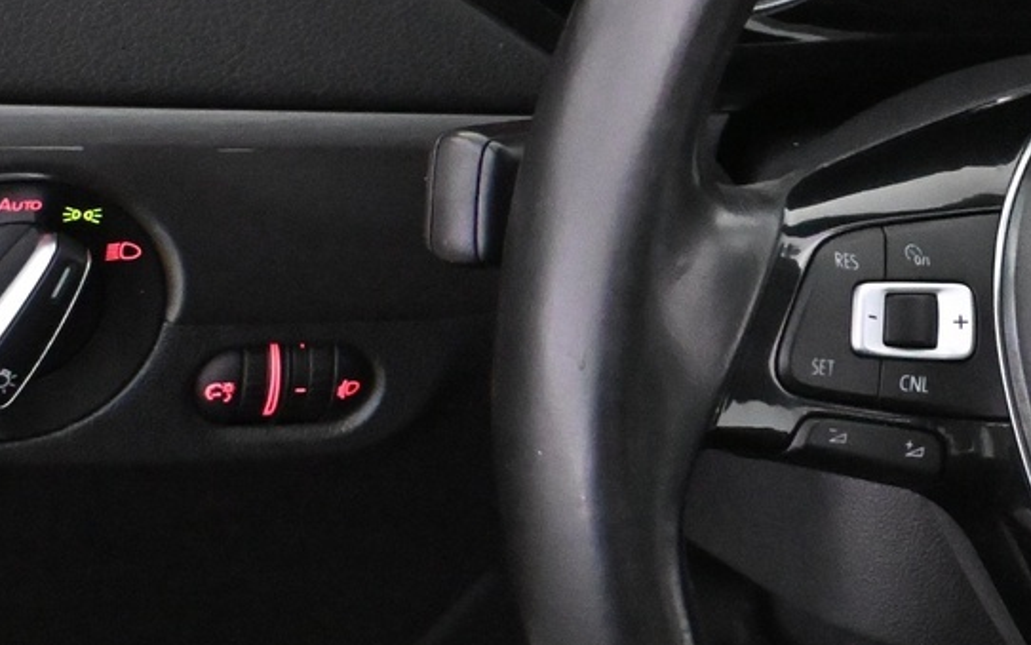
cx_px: 1373
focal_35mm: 137
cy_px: 240
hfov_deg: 14.5
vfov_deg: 9.6
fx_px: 3850
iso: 9000
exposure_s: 1/60
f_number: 4.8
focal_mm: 30
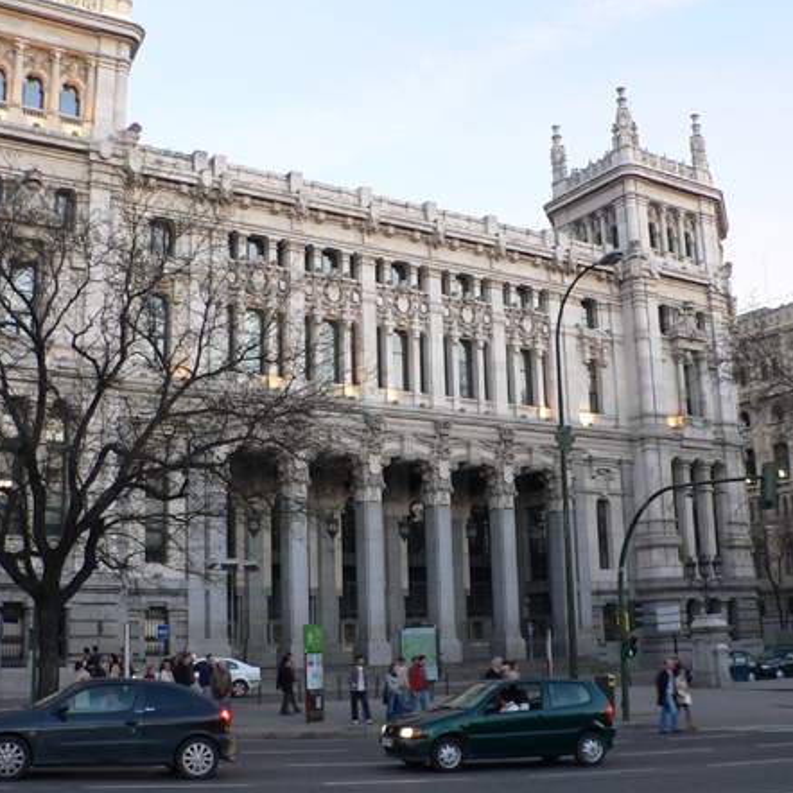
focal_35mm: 42
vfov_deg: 40.0
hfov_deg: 40.0
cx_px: 441
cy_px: 396
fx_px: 1089
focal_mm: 4.6
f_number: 2.8
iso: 100
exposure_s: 1/20
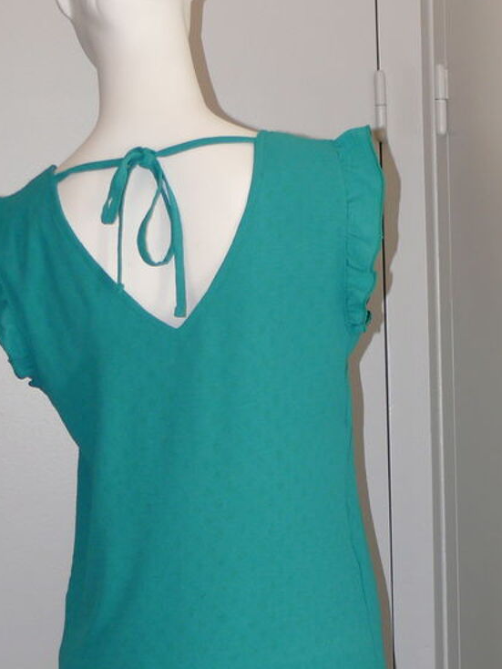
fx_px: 2280
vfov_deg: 16.6
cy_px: 489
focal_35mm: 118
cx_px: 246
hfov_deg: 12.6
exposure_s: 1/30
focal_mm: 11.5
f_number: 3.2
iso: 100
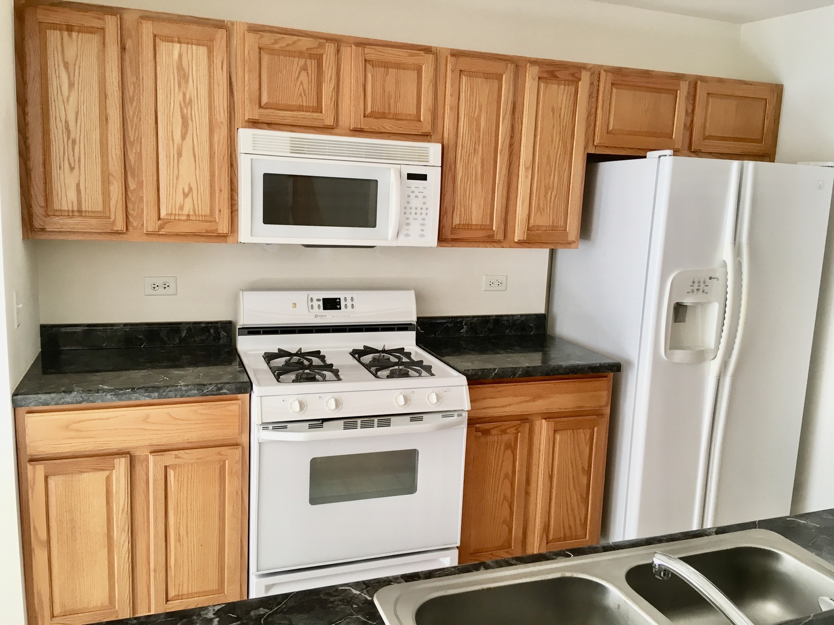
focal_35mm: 29
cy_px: 312
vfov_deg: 48.2
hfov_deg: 61.7
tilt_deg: -11.0
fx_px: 699
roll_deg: -1.9
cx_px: 417
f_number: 2.2
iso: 50
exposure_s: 1/30
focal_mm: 4.15
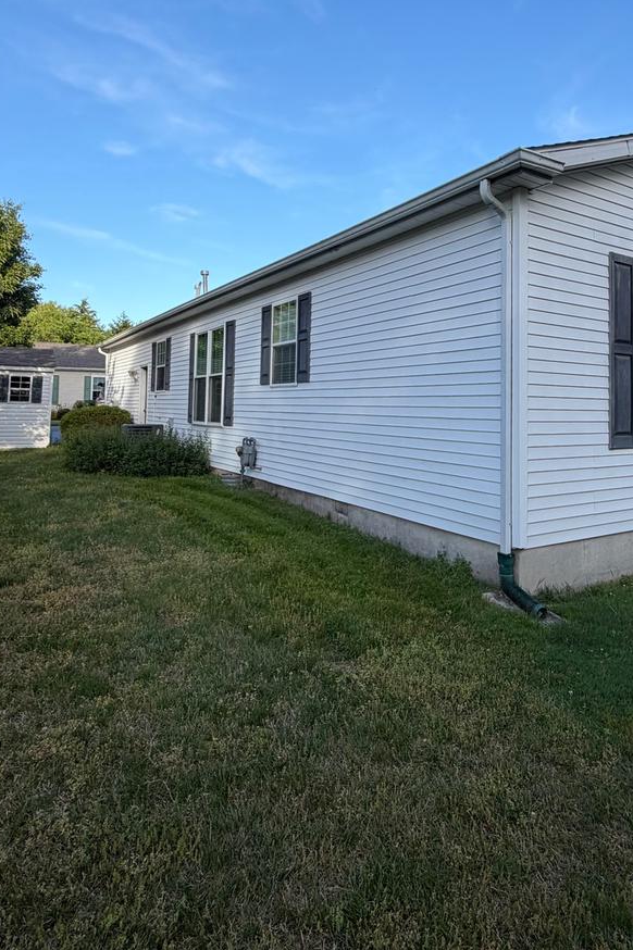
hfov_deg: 51.6
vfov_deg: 72.9
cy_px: 374
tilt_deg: +2.1
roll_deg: -0.4
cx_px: 444
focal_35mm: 24
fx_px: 633
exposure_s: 1/506
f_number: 2.2
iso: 40
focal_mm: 2.22
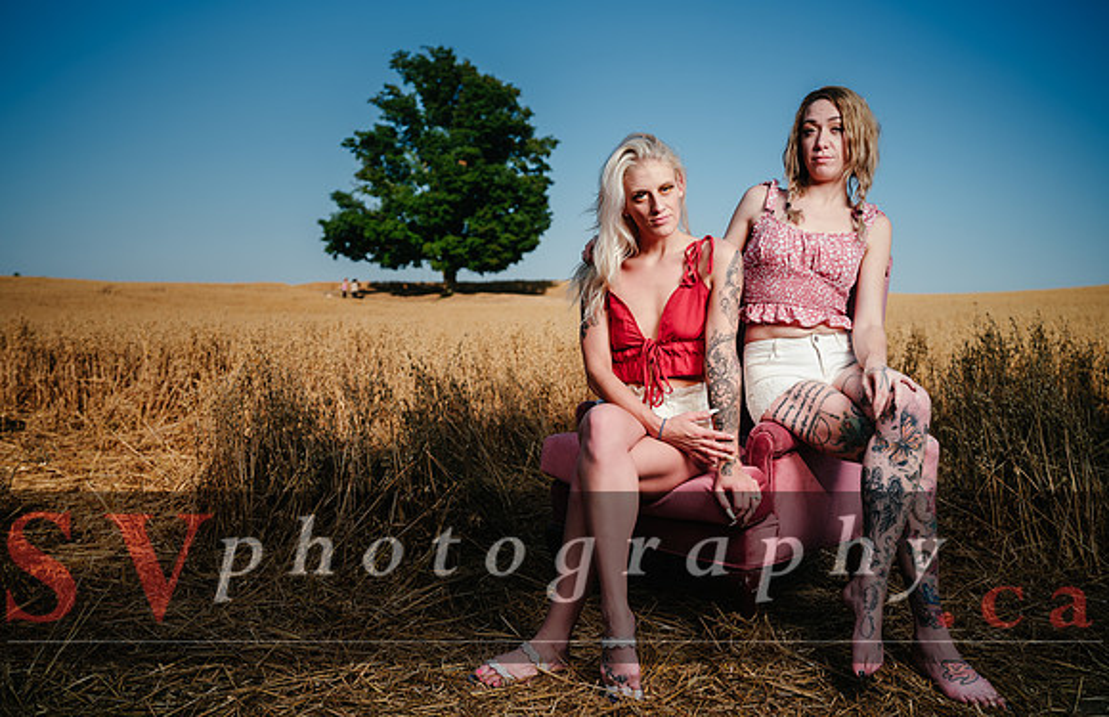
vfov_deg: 39.7
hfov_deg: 58.4
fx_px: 993
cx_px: 554
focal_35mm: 33
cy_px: 368
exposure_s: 1/125
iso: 50
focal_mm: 39.6
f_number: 4
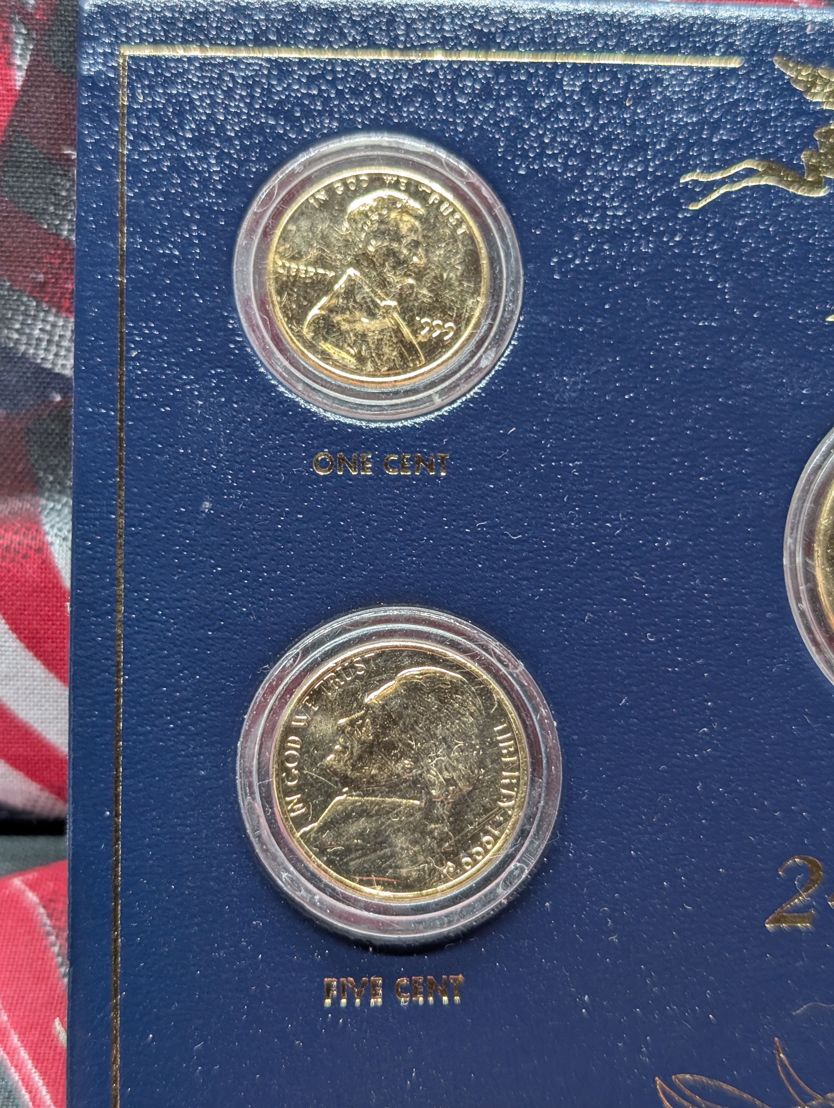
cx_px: 417
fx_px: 1570
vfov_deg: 38.9
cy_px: 554
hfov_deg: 29.7
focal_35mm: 49
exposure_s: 1/99.5
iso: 165
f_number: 1.68
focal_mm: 6.9
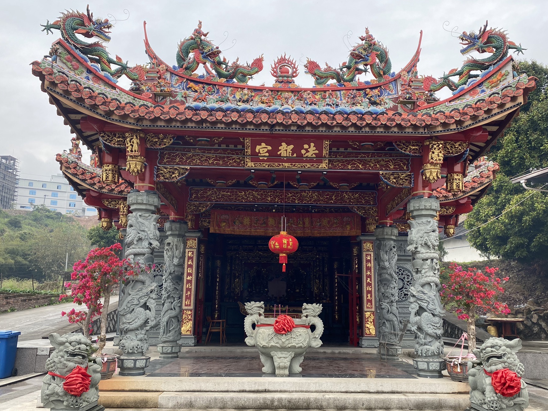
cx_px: 290
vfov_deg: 46.7
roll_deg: -1.5
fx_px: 475
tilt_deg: +9.9
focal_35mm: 30
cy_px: 228
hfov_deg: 59.9
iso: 40
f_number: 1.8
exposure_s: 1/122
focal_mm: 4.25
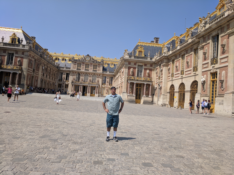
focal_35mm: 26
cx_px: 117
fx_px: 176
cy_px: 88
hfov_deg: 67.3
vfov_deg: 53.1
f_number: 2
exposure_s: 1/2817
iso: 52
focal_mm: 4.67
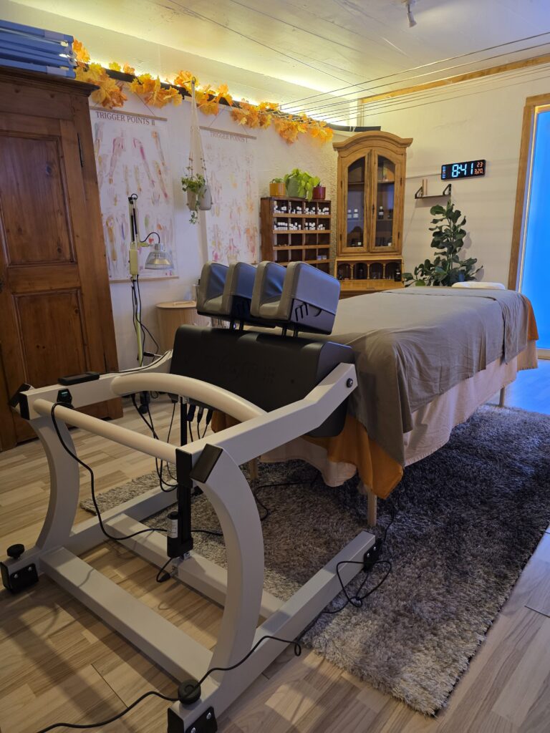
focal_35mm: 23
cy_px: 366
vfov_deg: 73.9
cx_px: 275
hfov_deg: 58.9
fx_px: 487
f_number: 1.7
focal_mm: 6.3
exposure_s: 1/100
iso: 400
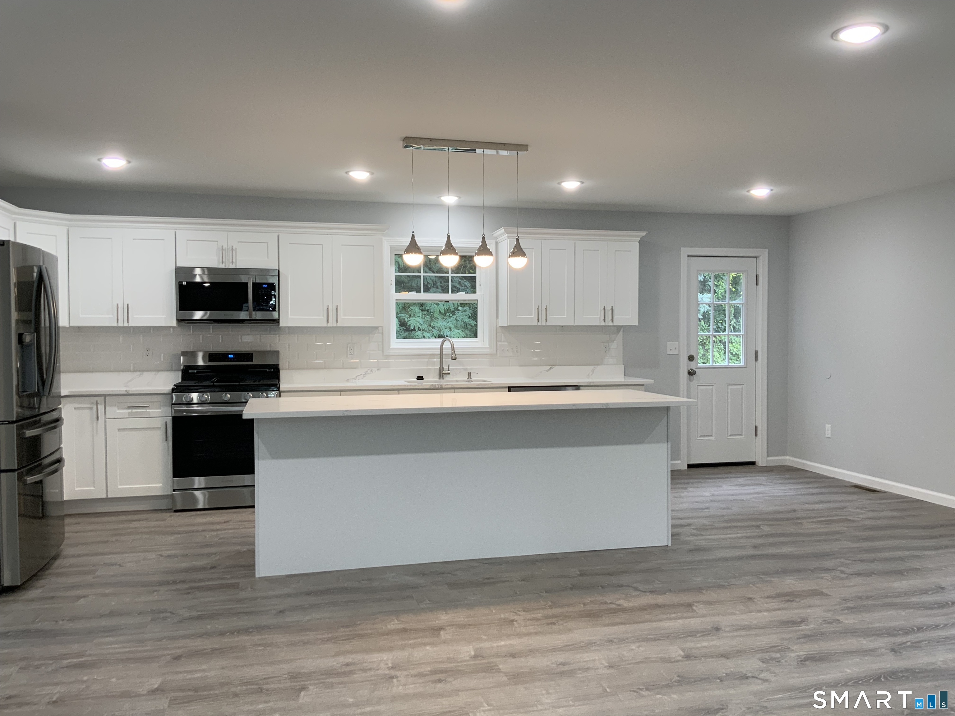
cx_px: 478
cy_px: 358
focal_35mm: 29
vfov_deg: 48.2
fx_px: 800
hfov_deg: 61.7
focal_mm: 3
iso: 40
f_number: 1.8
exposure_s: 1/60
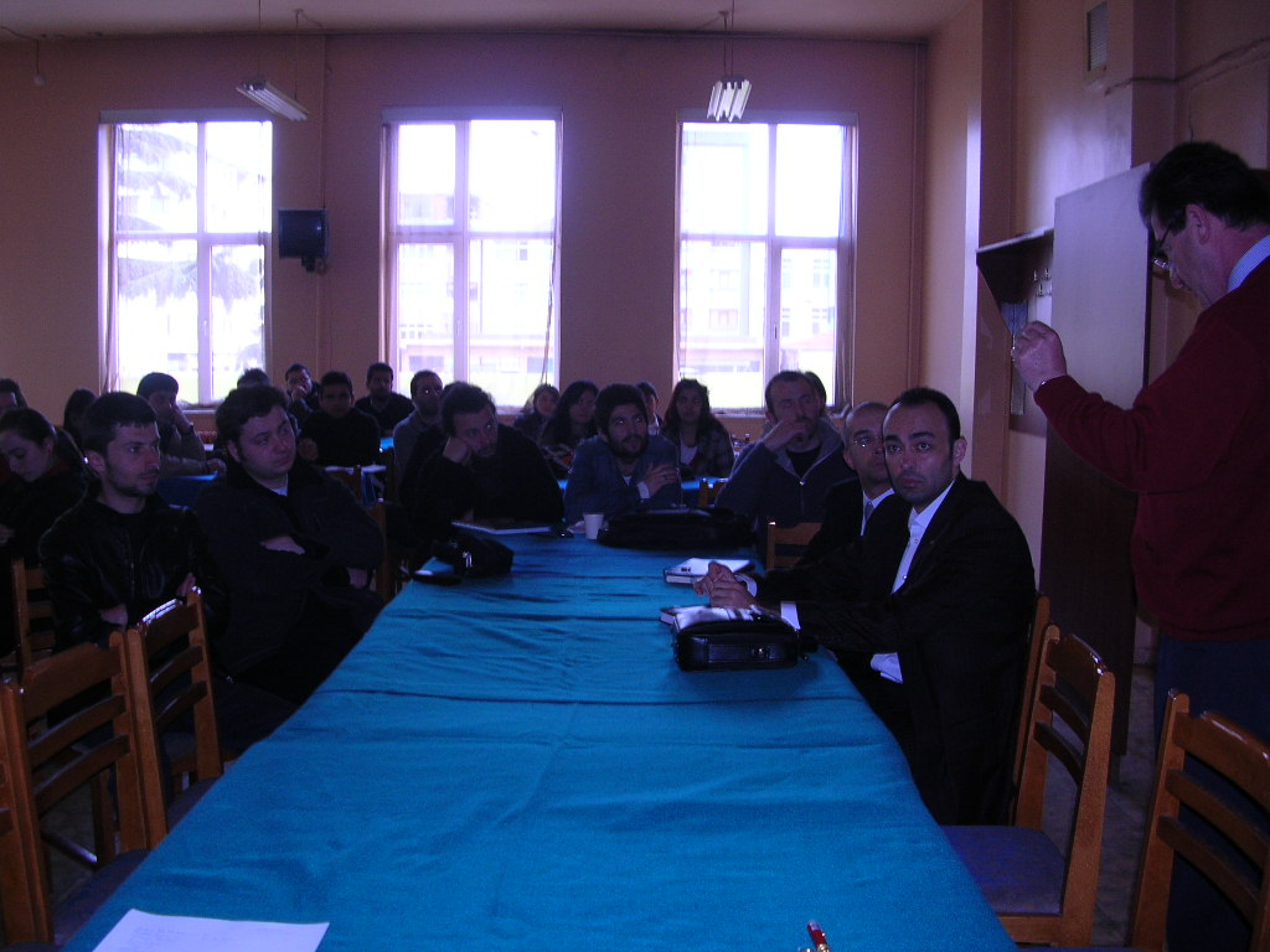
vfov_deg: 40.7
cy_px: 476
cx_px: 635
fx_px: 1284
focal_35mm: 35
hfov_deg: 52.6
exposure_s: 1/30
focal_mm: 5.8
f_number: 2.8
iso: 52
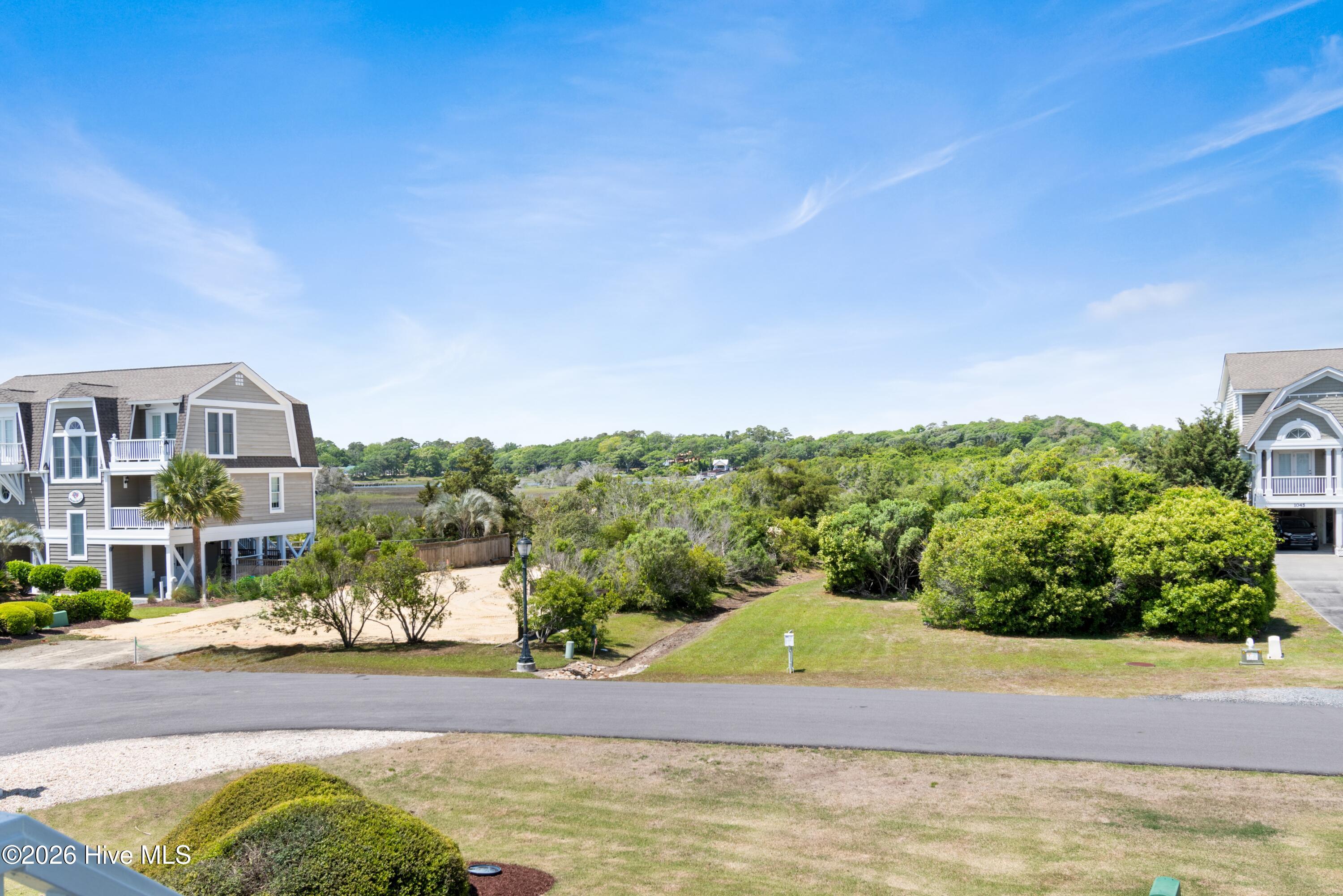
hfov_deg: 61.9
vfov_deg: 43.6
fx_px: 1119
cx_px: 672
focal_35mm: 30
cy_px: 448
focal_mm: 20
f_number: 6.3
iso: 100
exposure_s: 1/160
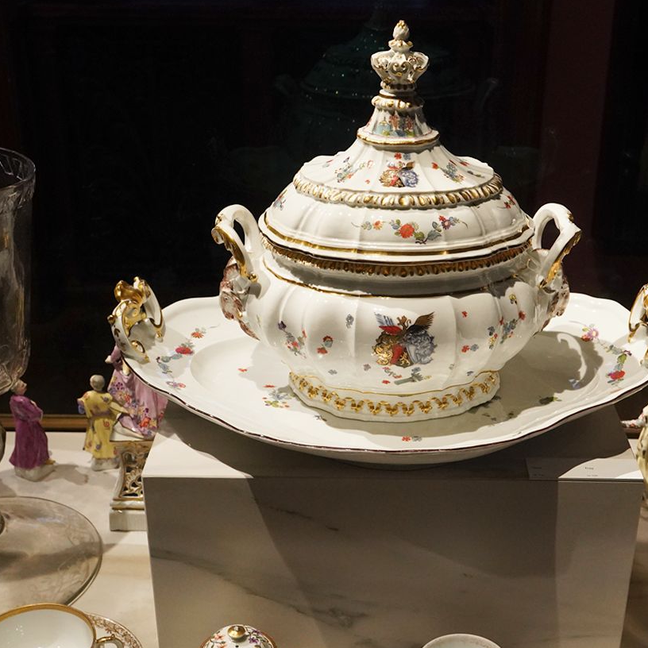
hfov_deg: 33.9
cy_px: 359
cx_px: 383
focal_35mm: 50
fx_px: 1059
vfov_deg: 34.0
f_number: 6.3
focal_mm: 24
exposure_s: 1/80
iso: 3200
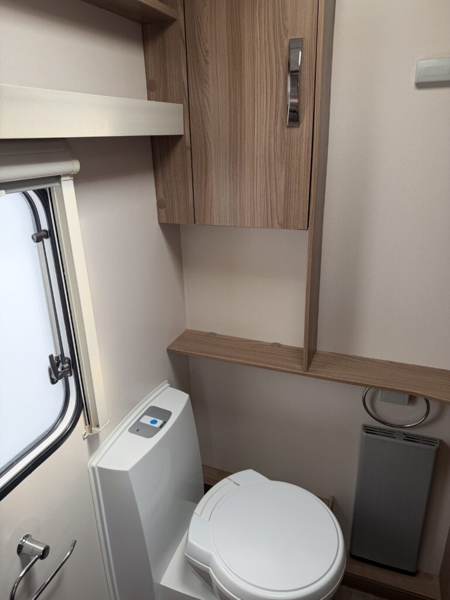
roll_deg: +2.5
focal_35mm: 24
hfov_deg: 56.8
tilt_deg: -21.1
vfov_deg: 71.6
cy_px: 300
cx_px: 225
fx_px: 416
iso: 80
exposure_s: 1/214
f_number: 1.78
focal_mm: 6.76
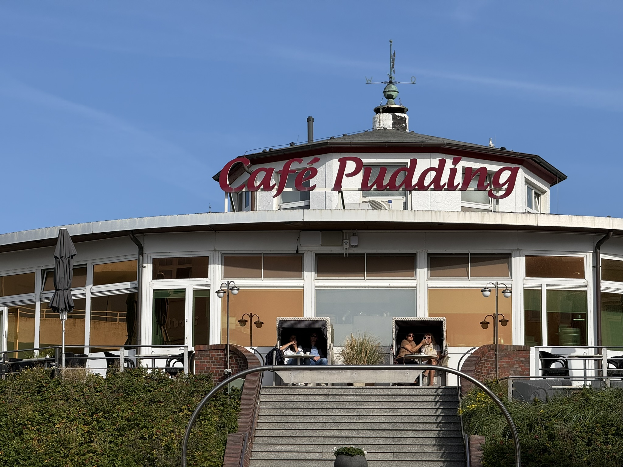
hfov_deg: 16.4
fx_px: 2160
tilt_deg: +9.8
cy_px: 234
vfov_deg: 12.3
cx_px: 312
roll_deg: -0.3
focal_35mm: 120
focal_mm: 15.66
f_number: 2.8
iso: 50
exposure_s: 1/2024
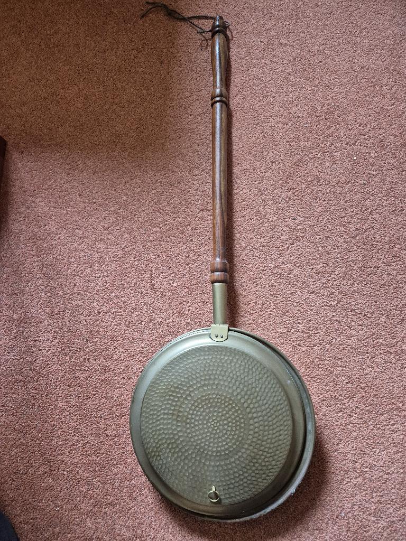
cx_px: 203
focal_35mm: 23
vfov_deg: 73.9
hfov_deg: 58.9
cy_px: 270
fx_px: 360
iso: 800
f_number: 1.8
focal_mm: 5.4
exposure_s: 1/100
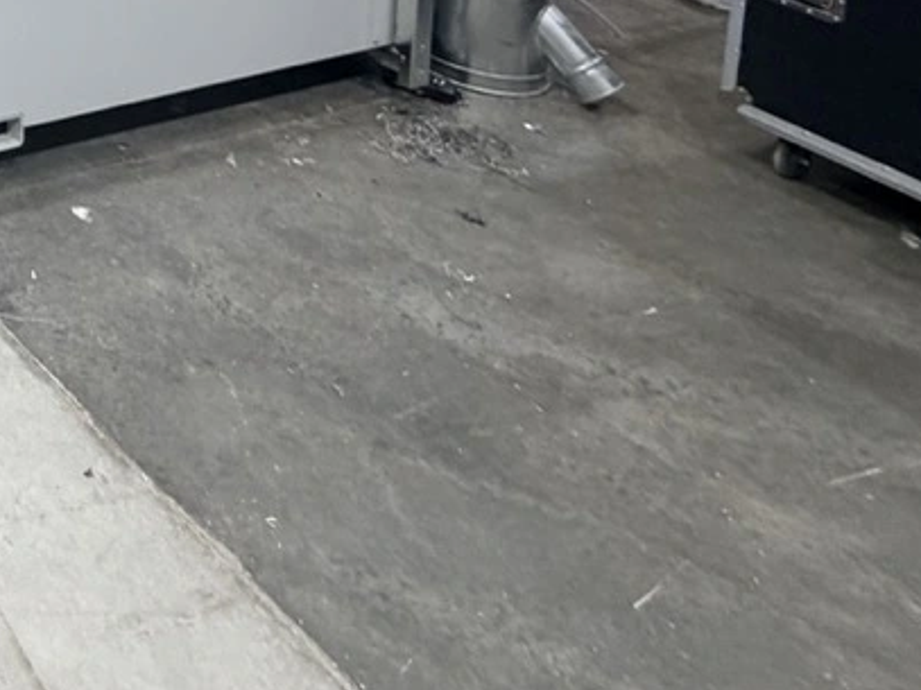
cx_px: -421
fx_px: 1170
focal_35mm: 44
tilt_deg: -8.3
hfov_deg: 29.1
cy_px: -385
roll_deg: +1.7
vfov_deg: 24.4
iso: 160
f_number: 2.2
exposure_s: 1/120
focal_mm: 2.22
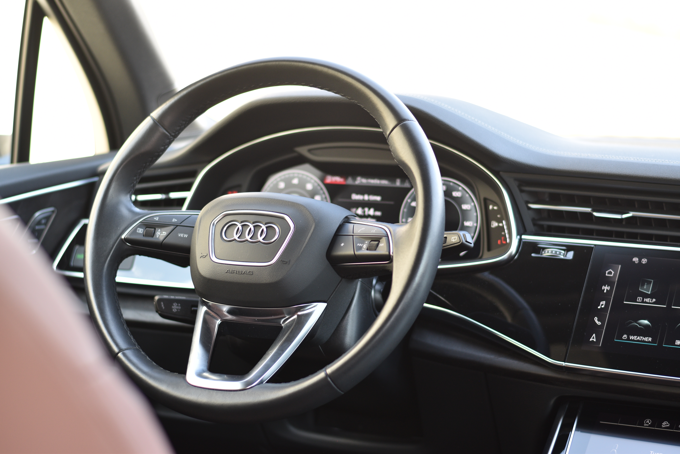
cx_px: 340
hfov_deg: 27.0
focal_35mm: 75
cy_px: 227
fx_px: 1417
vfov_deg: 18.2
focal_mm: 50
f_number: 2.5
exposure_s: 1/320
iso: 200
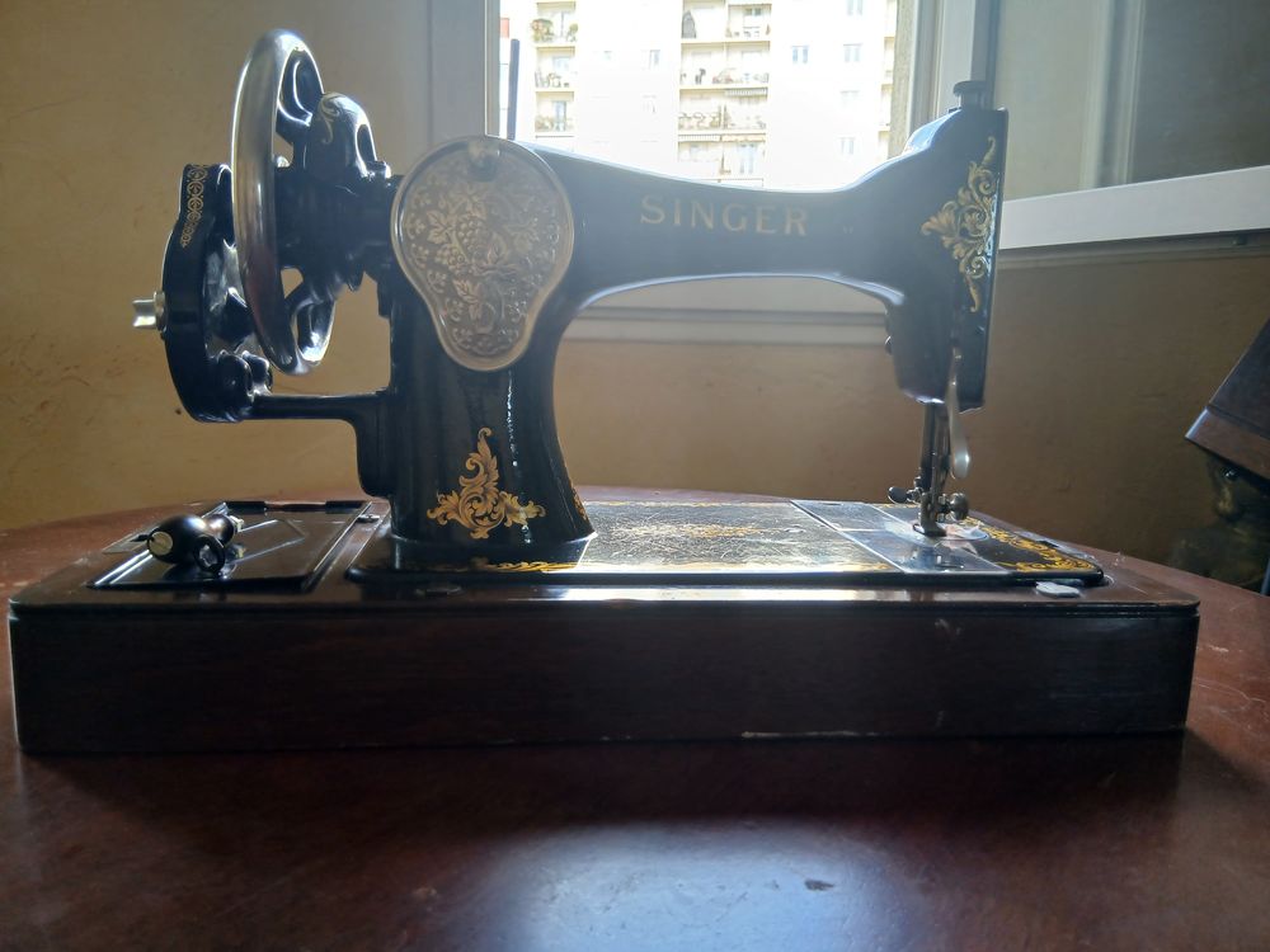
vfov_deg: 53.1
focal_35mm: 26
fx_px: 954
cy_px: 476
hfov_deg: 67.3
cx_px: 635
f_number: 1.8
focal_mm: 3.98
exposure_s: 1/50
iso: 80
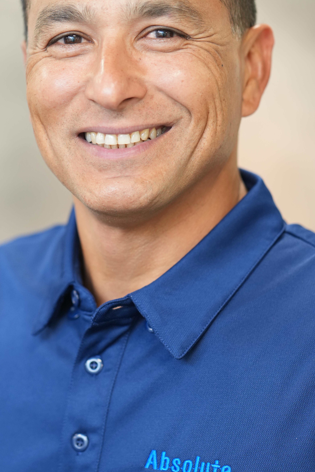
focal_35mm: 155
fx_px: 2034
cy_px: 239
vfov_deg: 13.2
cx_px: 120
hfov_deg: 8.9
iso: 640
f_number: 2.2
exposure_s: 1/160
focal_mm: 85
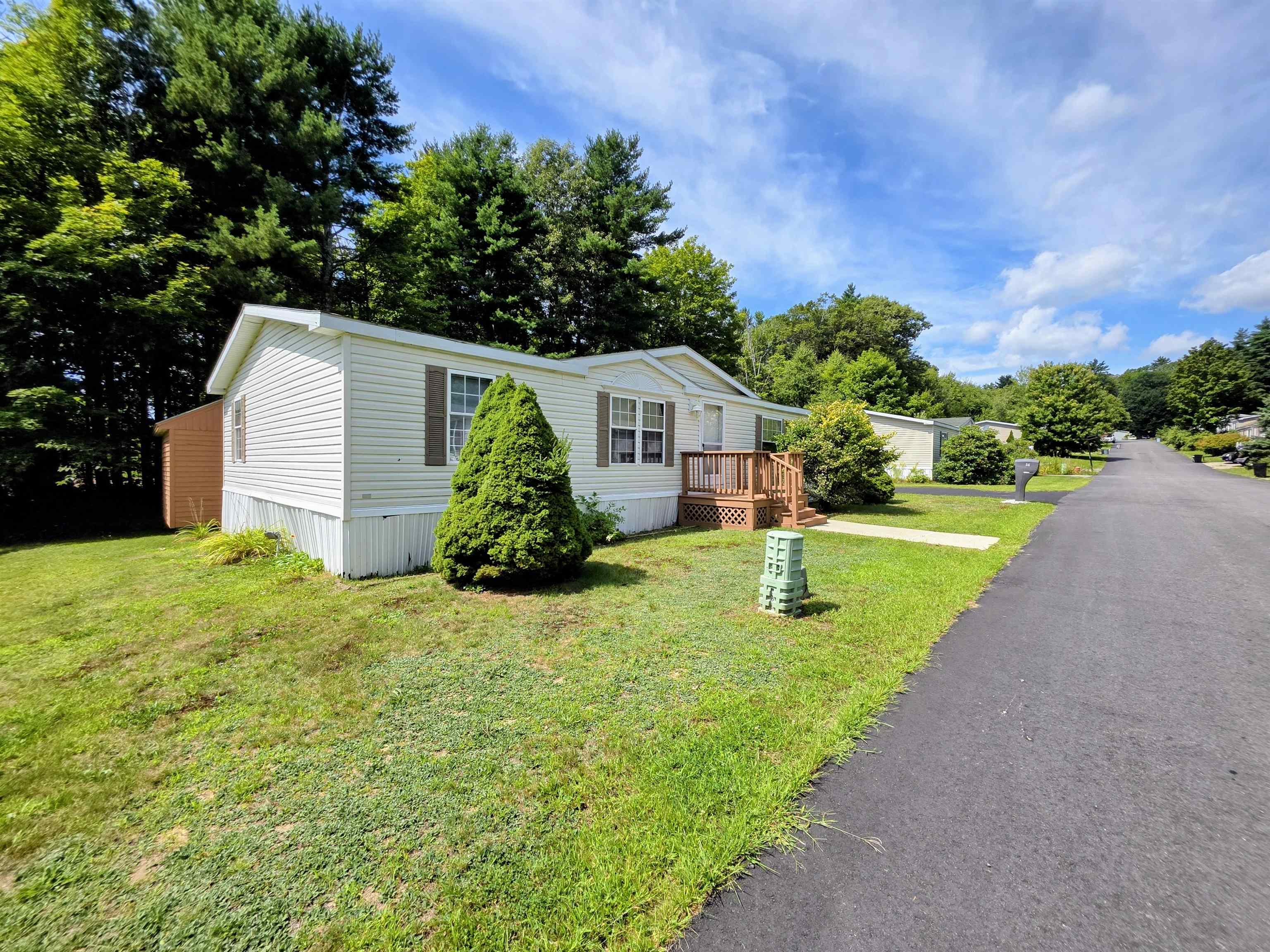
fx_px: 477
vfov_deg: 89.9
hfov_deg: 106.2
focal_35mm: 13
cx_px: 635
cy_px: 476
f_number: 1.9
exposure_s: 1/1819
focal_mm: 2.2
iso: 40
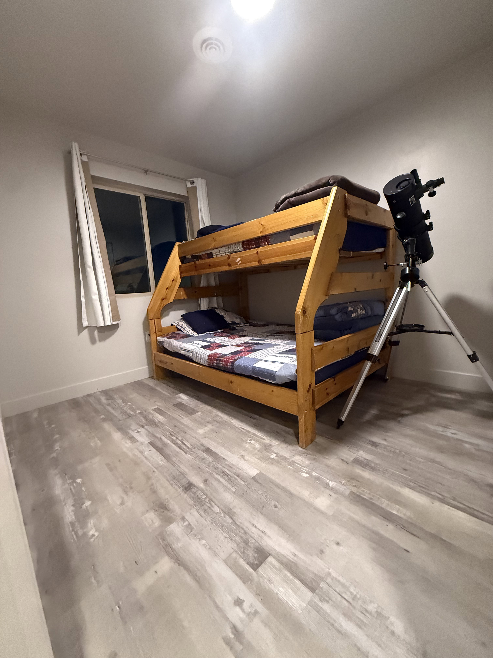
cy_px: 329
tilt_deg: -8.9
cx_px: 246
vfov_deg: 102.1
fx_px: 266
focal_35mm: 14
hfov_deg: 85.7
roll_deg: +3.1
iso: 1000
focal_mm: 2.22
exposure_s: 1/60
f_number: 2.2
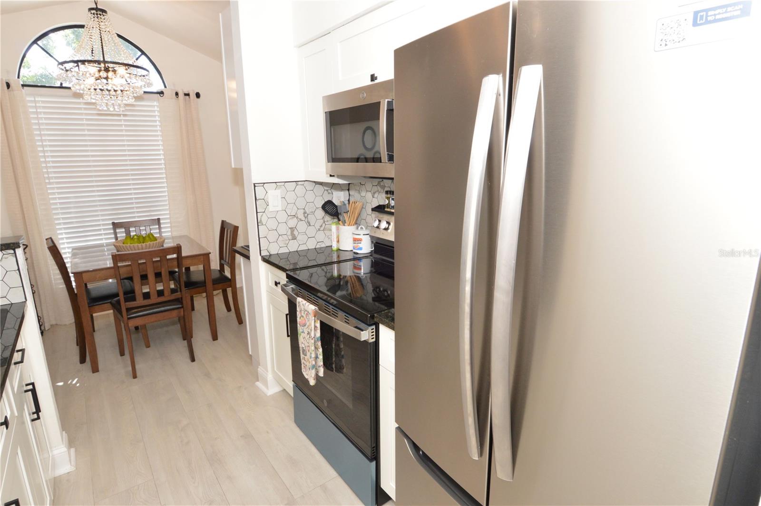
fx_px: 380
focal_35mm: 18
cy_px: 253
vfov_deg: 67.3
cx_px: 380
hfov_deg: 90.1
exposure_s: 1/80
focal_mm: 12
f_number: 9
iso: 800
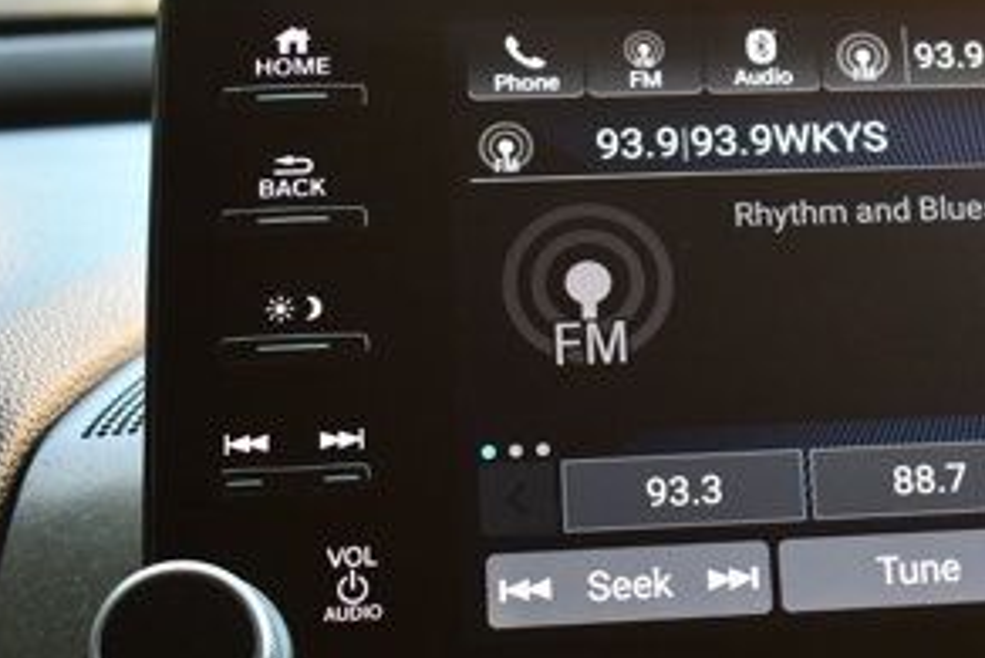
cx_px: 988
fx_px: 2518
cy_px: 326
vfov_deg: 14.9
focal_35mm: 92
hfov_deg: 21.4
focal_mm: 28
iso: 800
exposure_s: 1/250
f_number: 4.2
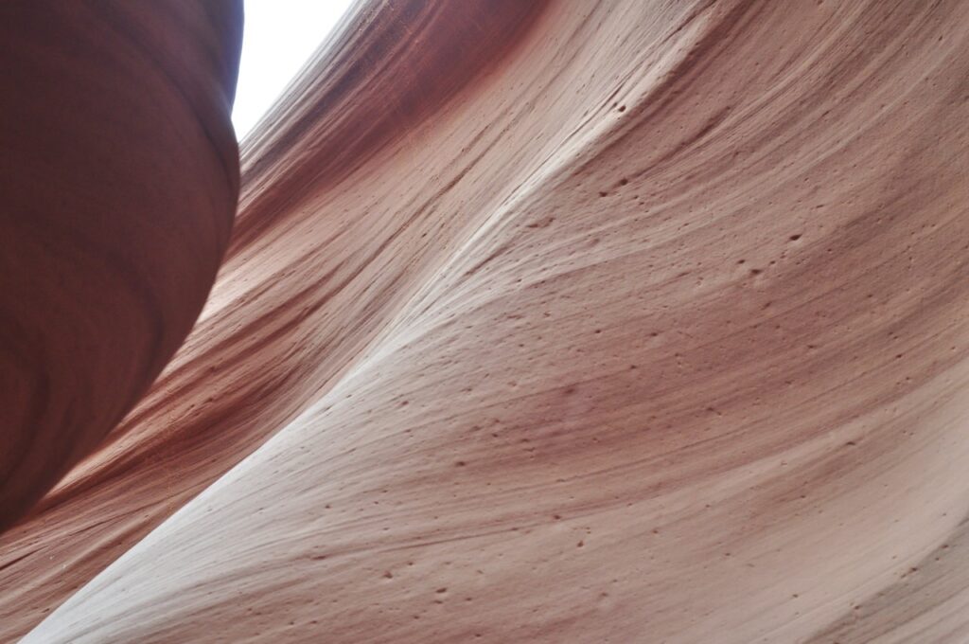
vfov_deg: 18.1
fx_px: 2016
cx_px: 484
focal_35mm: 75
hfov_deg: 27.0
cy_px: 322
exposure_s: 1/160
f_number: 6.3
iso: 500
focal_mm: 50
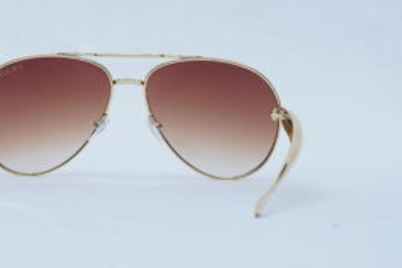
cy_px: 114
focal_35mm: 113
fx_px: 1262
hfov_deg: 18.1
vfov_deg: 12.1
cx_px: 141
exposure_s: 1/160
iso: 125
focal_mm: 50
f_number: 9
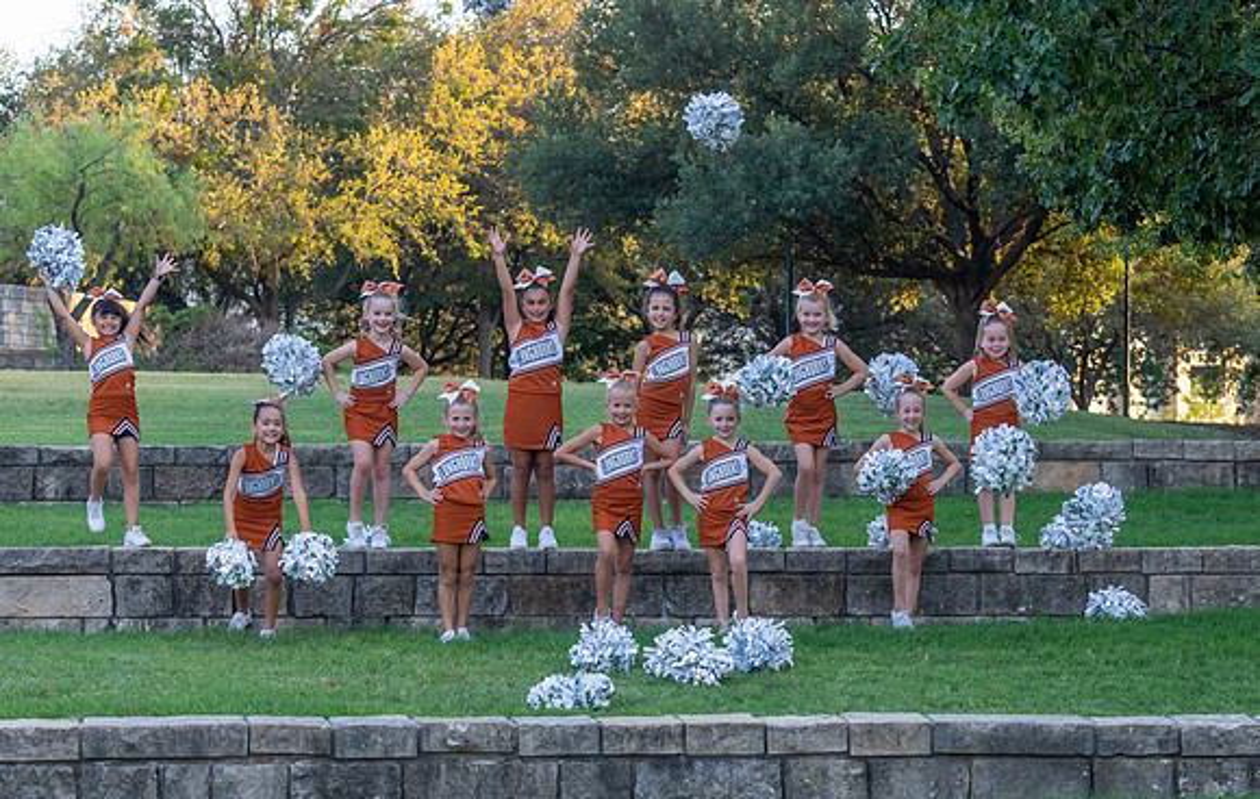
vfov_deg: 15.2
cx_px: 653
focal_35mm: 87
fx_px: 2996
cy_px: 454
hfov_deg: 23.8
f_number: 4
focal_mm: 72
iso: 1600
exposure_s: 1/1000
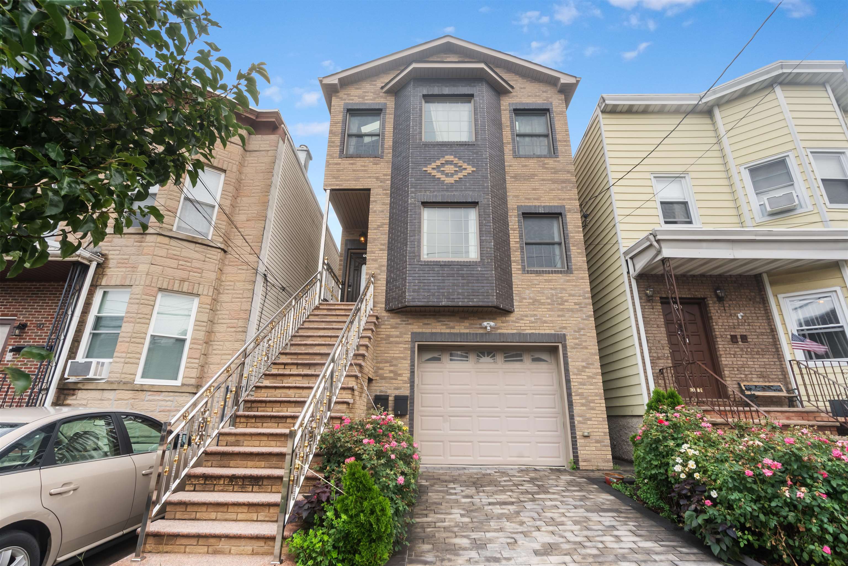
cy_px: 283
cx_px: 424
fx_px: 377
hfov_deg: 96.7
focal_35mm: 16
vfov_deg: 73.8
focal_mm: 16
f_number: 10
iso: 160
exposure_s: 1/6
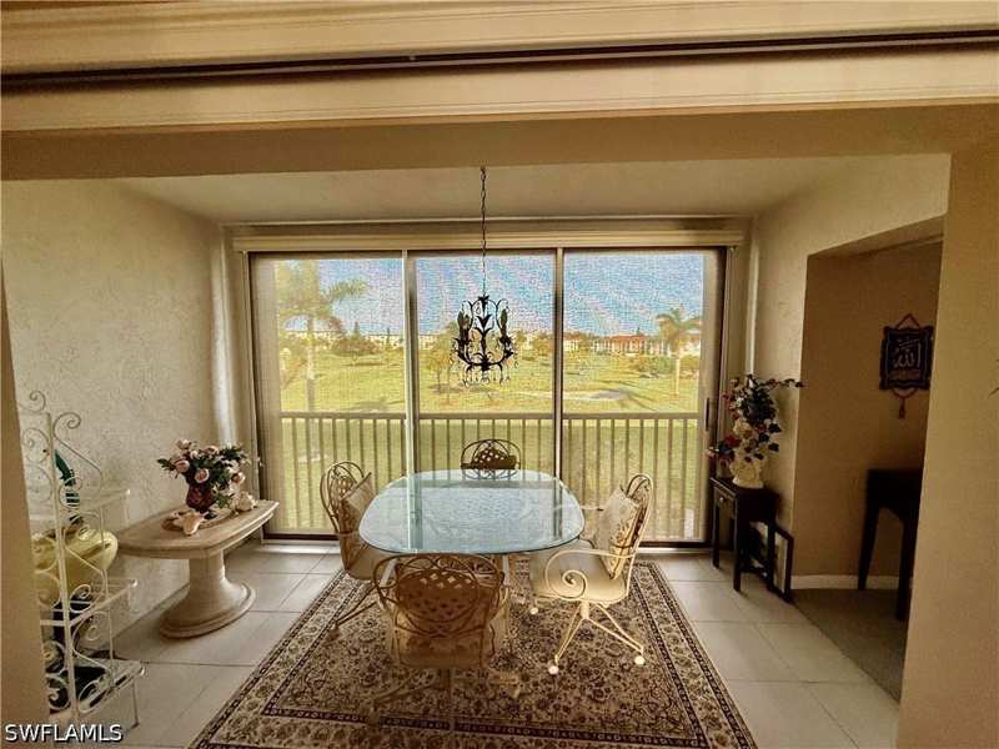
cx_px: 500
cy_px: 374
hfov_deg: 102.1
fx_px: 404
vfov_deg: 85.7
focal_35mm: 14
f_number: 2.2
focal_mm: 2.22
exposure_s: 1/99
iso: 125
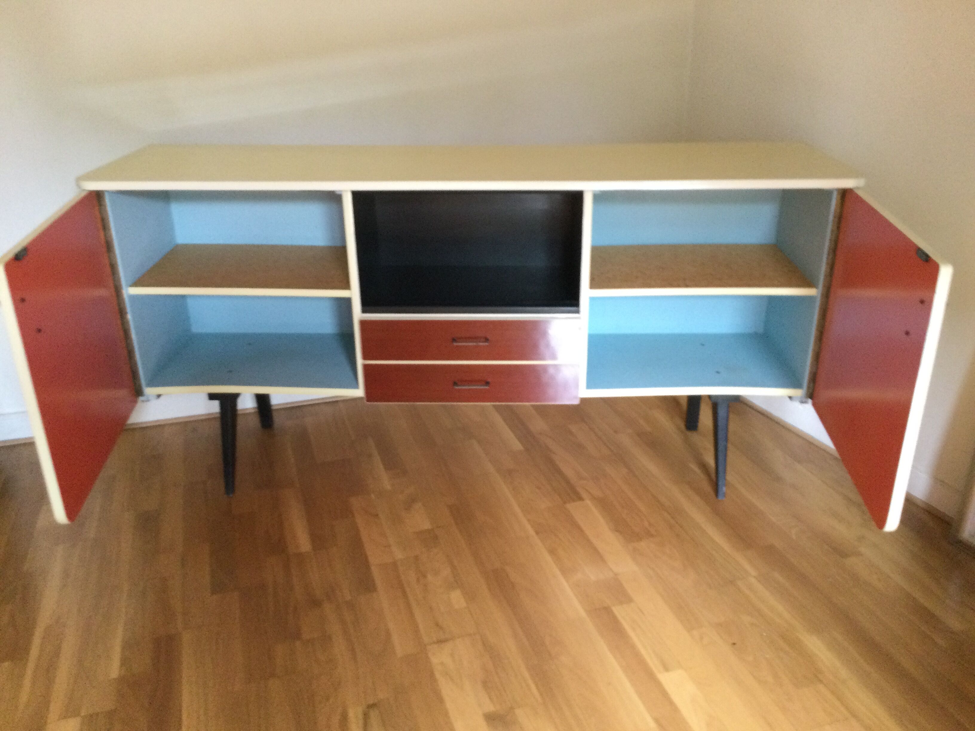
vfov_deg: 45.4
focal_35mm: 31
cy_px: 366
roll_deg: +0.2
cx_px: 488
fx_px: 873
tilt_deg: -24.9
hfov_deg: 58.4
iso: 250
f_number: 2.4
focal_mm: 3.3
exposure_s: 1/33
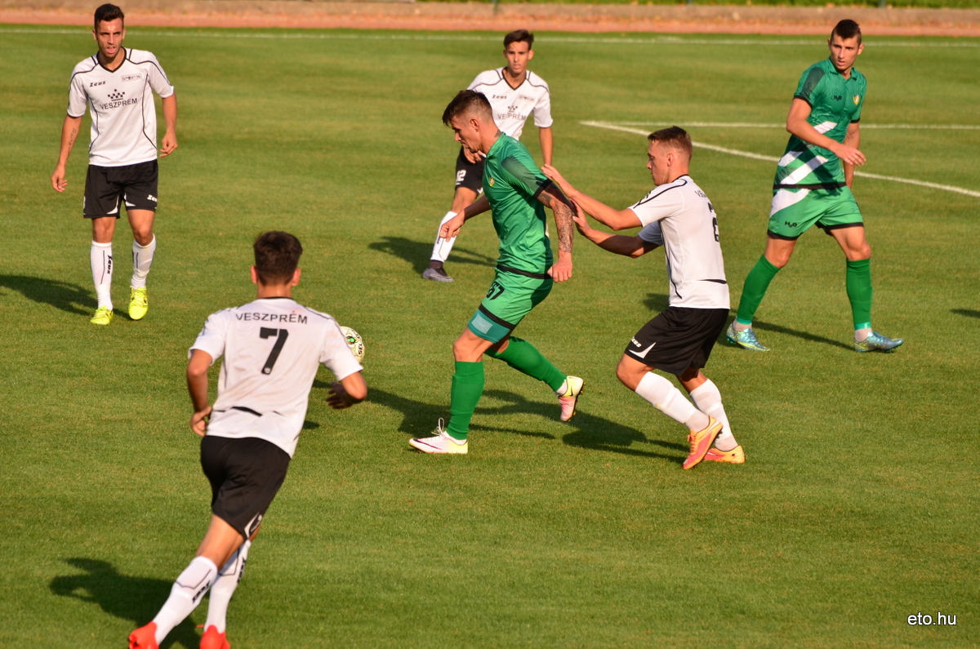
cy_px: 324
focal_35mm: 375
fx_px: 10188
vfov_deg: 3.7
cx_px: 490
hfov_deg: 5.5
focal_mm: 250
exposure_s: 1/1000
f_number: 5.6
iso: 200
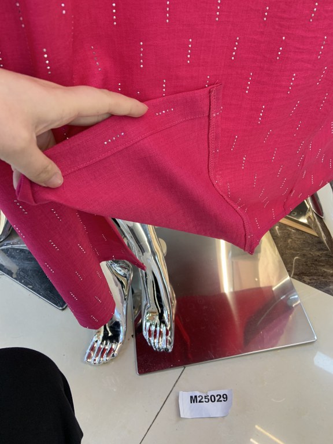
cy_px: 222
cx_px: 166
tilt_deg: -48.1
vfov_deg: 67.3
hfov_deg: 53.1
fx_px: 333
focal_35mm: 26
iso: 100
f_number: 1.8
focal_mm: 4.25
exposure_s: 1/61
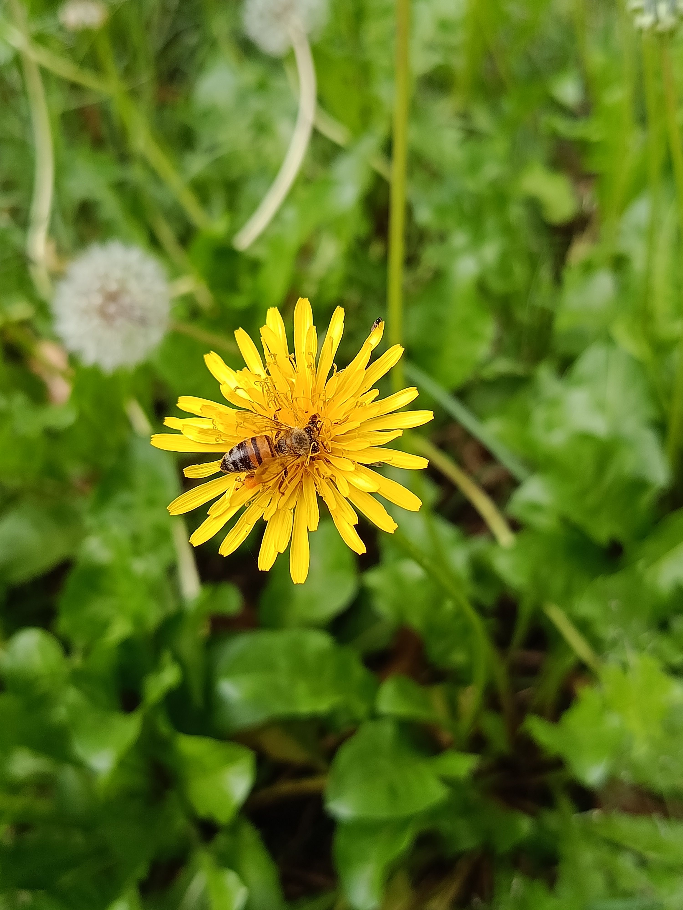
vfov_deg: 47.9
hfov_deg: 36.8
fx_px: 1026
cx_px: 342
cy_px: 455
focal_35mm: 39
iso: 122
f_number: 1.7
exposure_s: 1/120
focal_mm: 5.24
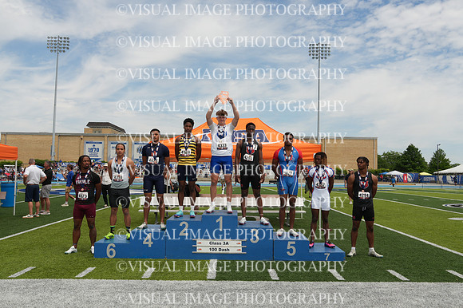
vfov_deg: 41.7
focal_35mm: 32
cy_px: 154
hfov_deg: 59.5
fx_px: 405
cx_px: 232
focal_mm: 21
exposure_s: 1/160
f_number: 11
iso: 100
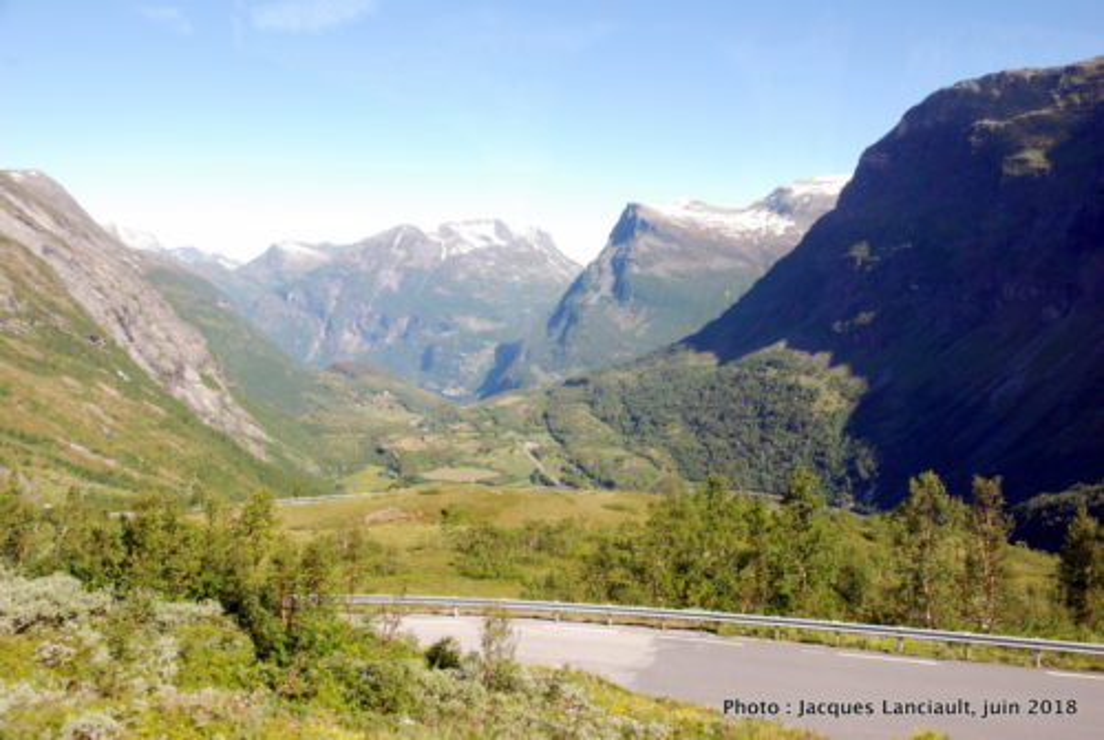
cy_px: 370
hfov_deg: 57.2
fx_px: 1013
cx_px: 552
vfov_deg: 40.1
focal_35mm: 33
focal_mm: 22
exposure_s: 1/250
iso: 400
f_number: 8
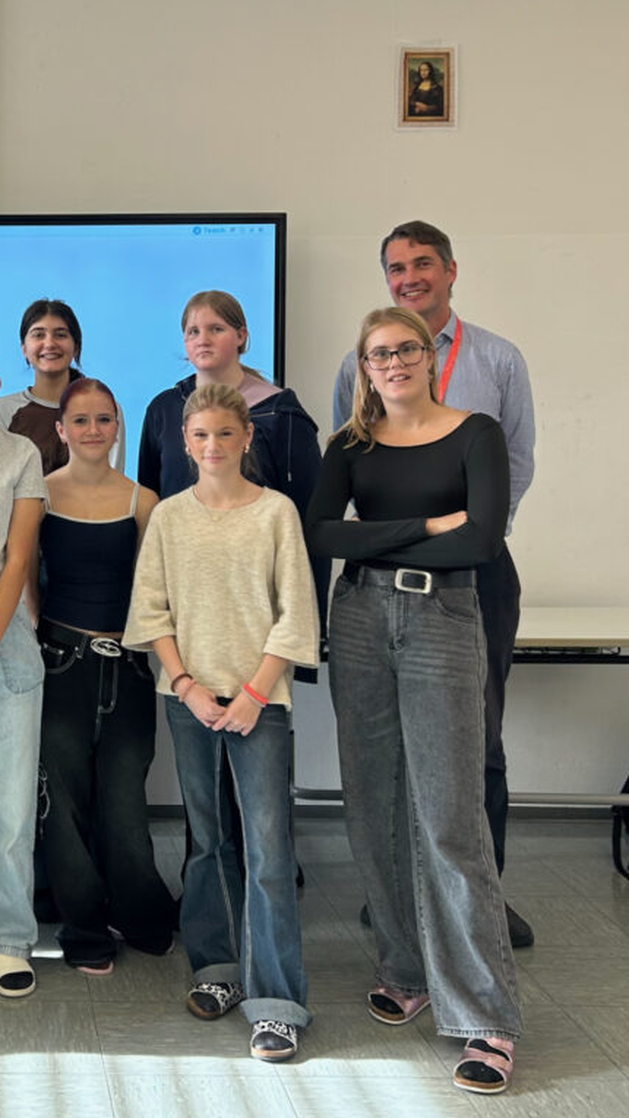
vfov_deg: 52.8
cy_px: 560
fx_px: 1126
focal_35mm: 38
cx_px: -80
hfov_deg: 28.1
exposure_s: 1/100
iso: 40
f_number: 1.5
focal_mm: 5.7
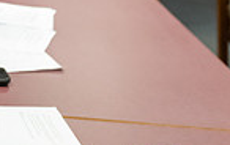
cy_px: 58
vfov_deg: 12.1
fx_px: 685
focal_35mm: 109
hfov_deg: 17.5
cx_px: -91
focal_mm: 27
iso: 1600
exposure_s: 1/200
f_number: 3.2
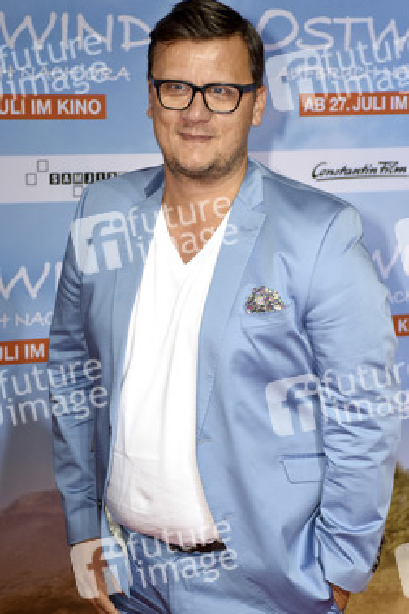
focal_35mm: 111
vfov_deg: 18.4
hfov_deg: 12.3
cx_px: 201
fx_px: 1891
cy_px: 317
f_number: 5.6
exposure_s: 1/160
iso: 400
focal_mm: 70
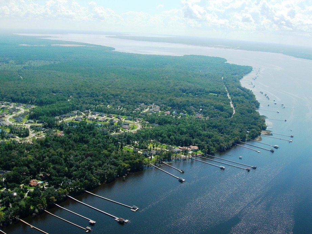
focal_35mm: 38
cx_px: 156
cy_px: 117
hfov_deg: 49.0
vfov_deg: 37.7
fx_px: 342
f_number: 4.8
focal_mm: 7.8
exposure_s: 1/526
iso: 50
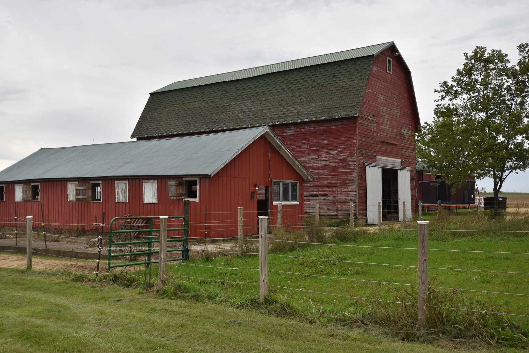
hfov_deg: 53.1
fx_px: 529
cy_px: 176
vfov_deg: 36.9
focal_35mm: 36
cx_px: 264
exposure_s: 1/200
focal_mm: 24
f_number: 8
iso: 100
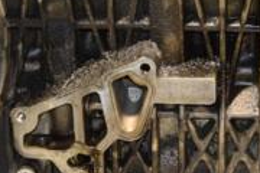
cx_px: 246
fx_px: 1011
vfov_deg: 9.8
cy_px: 74
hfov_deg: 14.5
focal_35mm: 140
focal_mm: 28
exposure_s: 1/100
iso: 800
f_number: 5
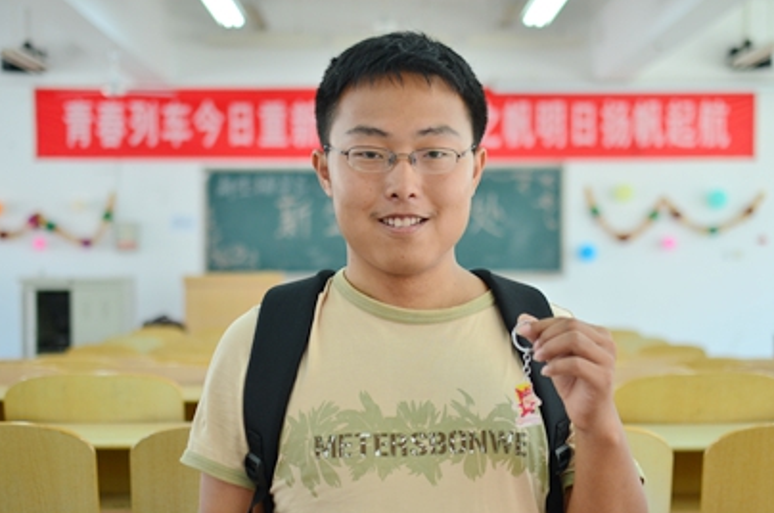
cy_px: 264
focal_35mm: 55
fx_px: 1170
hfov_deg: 36.6
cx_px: 377
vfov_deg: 24.7
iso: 400
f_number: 2.2
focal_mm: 35
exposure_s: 1/200
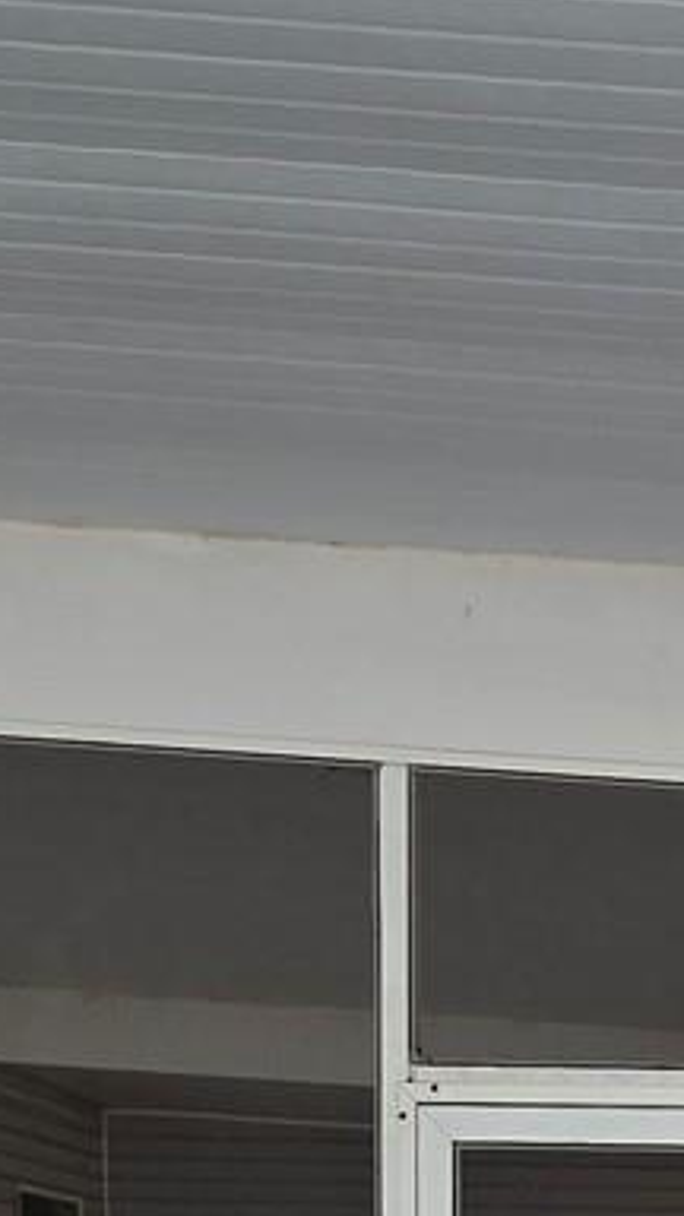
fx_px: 1902
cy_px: 1682
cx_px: 741
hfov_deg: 19.6
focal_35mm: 59
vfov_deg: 27.7
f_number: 2.2
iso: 50
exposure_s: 1/159
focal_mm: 2.2
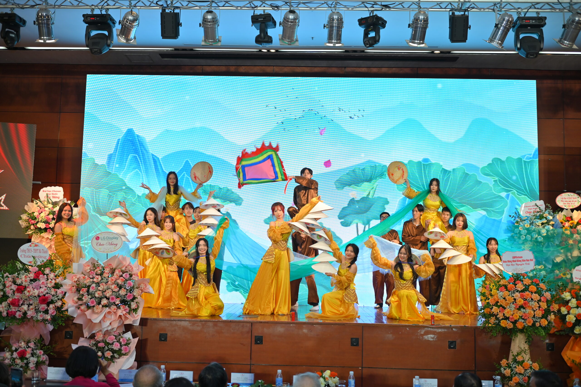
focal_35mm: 38
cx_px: 290
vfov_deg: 35.0
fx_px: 613
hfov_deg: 50.7
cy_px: 194
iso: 250
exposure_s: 1/160
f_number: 4
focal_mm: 38
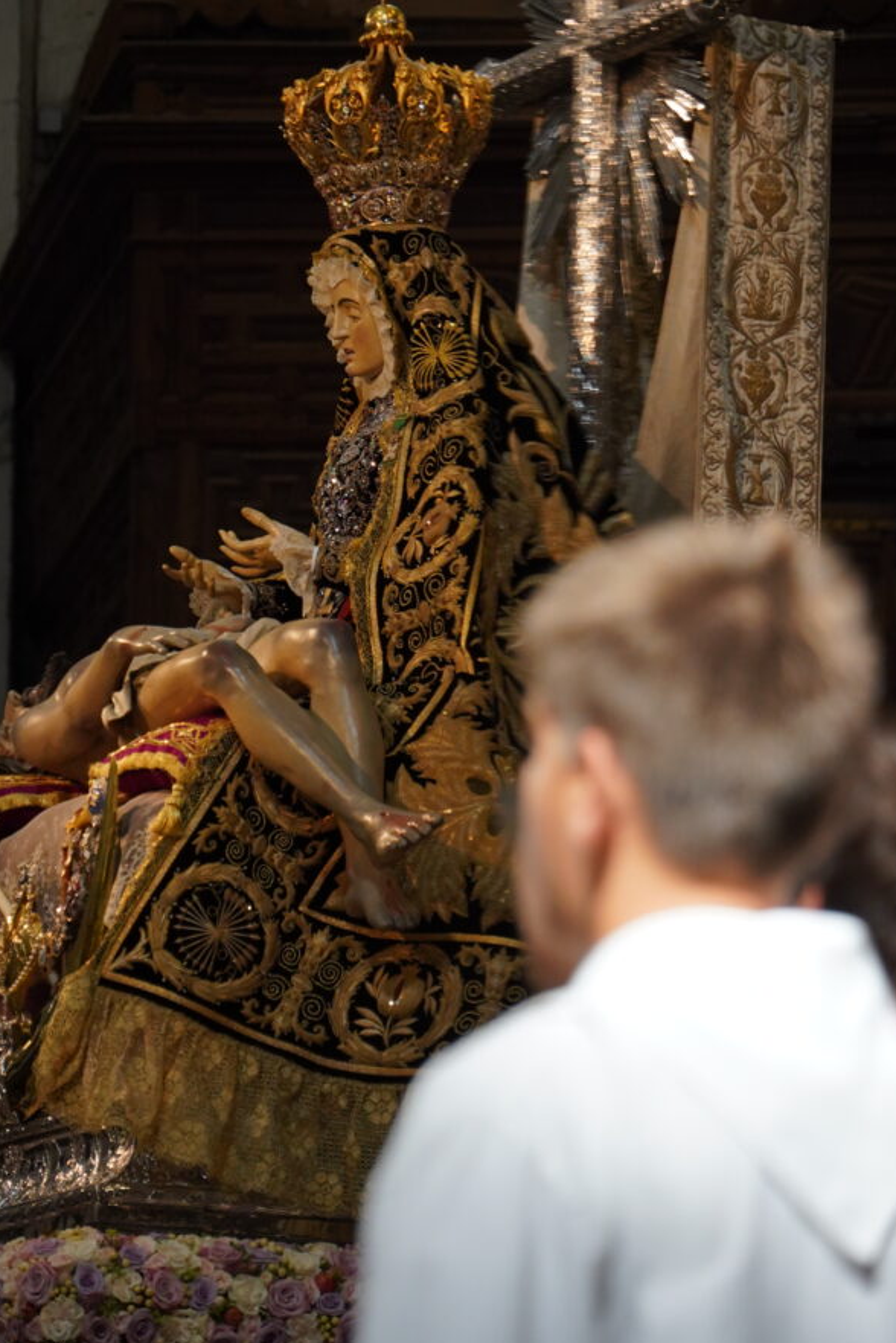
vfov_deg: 7.5
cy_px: 584
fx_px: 10183
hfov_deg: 5.0
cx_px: 391
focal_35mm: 273
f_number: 6.3
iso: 1600
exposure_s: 1/125
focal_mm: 156.8
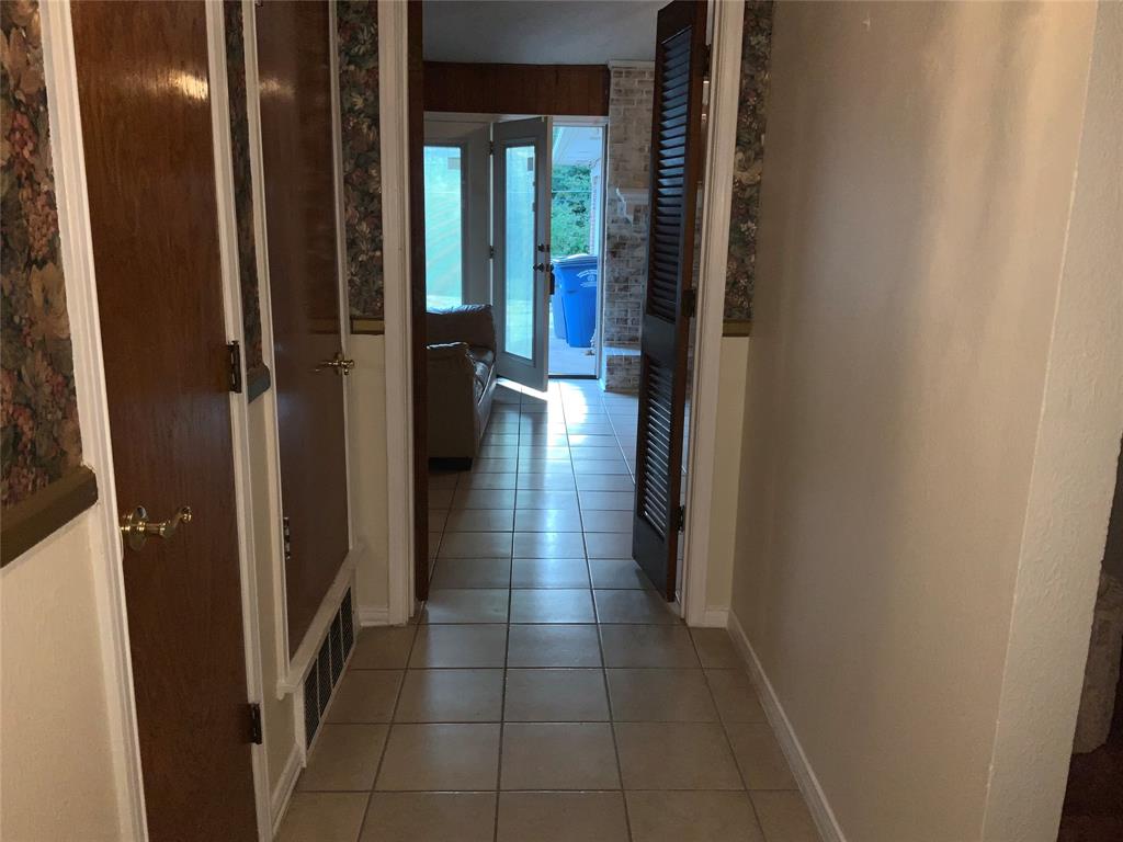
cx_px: 562
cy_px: 421
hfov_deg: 61.7
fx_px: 941
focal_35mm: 29
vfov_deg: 48.2
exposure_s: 1/60
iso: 50
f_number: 1.8
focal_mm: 3
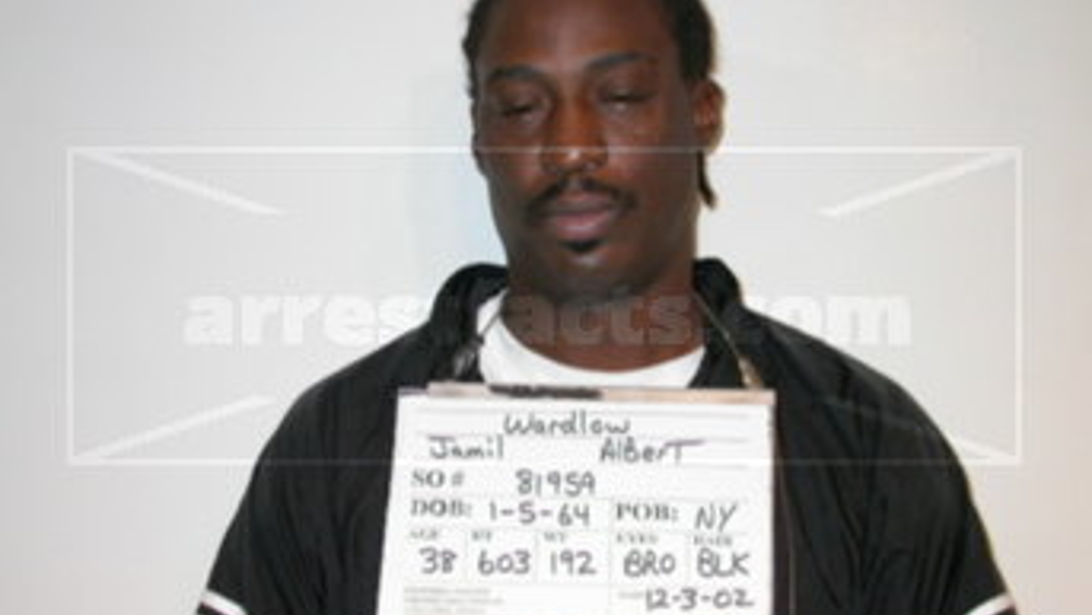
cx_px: 546
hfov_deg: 31.0
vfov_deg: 17.7
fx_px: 1969
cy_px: 308
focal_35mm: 68
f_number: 3.1
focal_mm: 12.9
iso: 100
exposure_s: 1/60.3
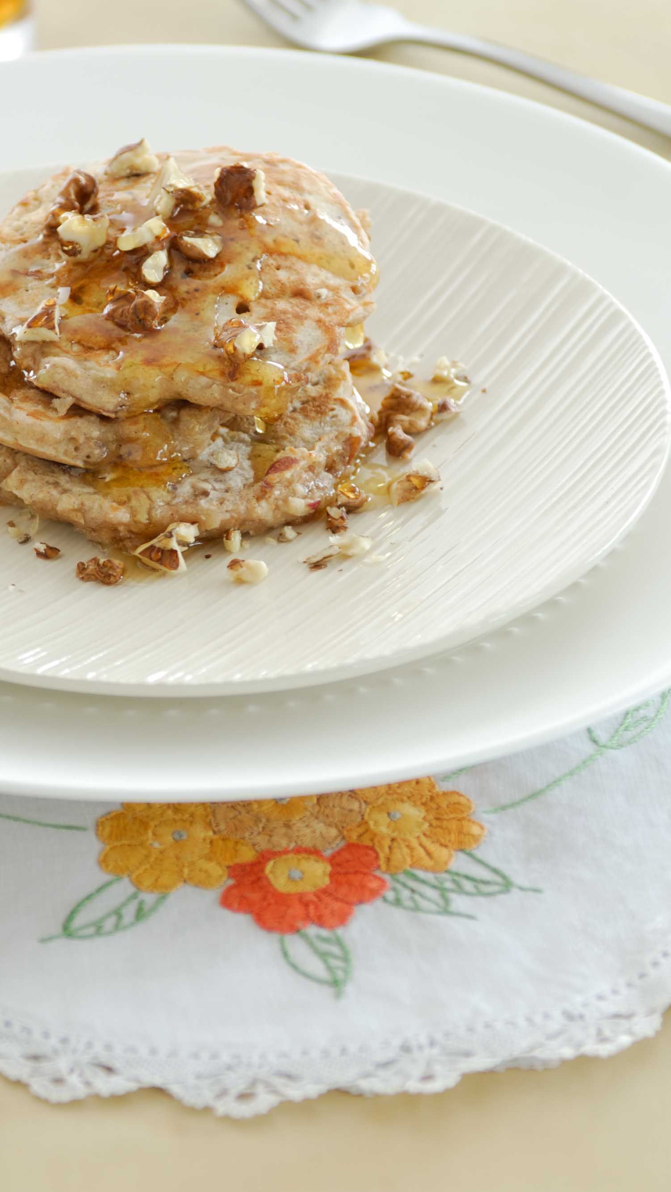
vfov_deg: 13.4
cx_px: 136
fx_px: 5061
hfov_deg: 7.6
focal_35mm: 160
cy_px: 482
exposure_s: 1/25
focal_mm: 70
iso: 100
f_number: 4.5
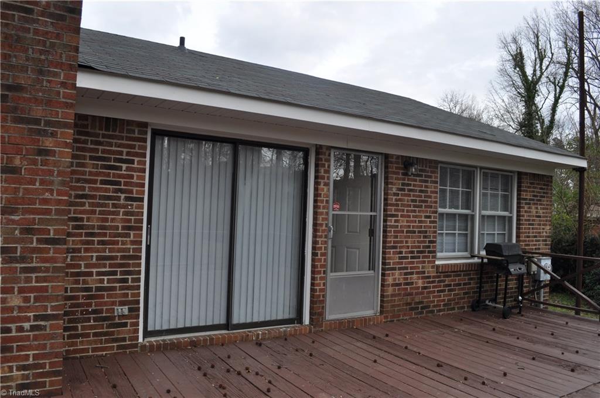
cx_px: 300
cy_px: 199
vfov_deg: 47.8
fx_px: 449
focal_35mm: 27
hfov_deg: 67.5
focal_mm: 18
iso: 200
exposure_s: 1/250
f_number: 8
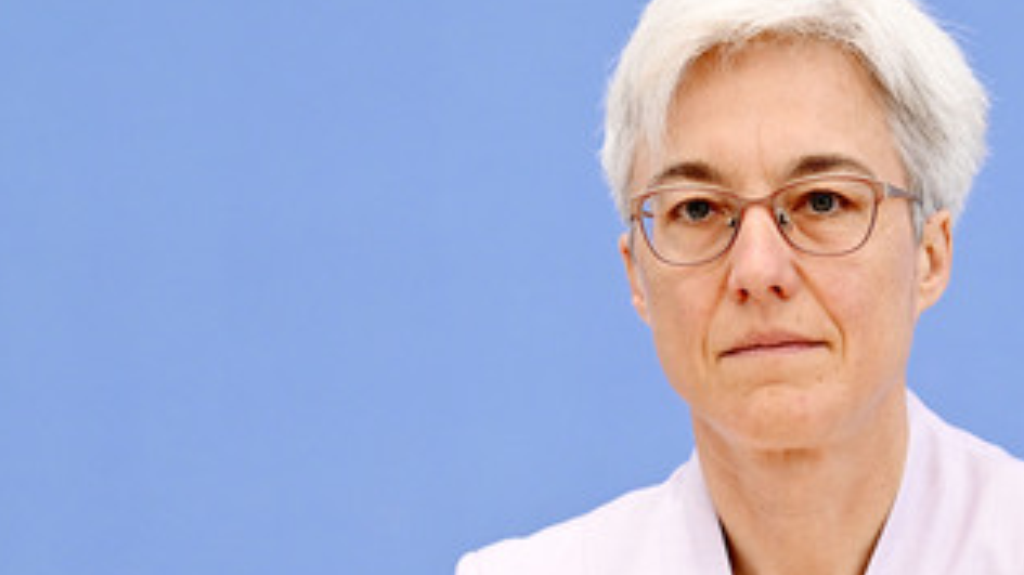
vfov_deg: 6.2
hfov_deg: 11.0
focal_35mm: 195
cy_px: 325
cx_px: 717
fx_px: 5293
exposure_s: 1/640
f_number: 5.6
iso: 5000
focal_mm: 130
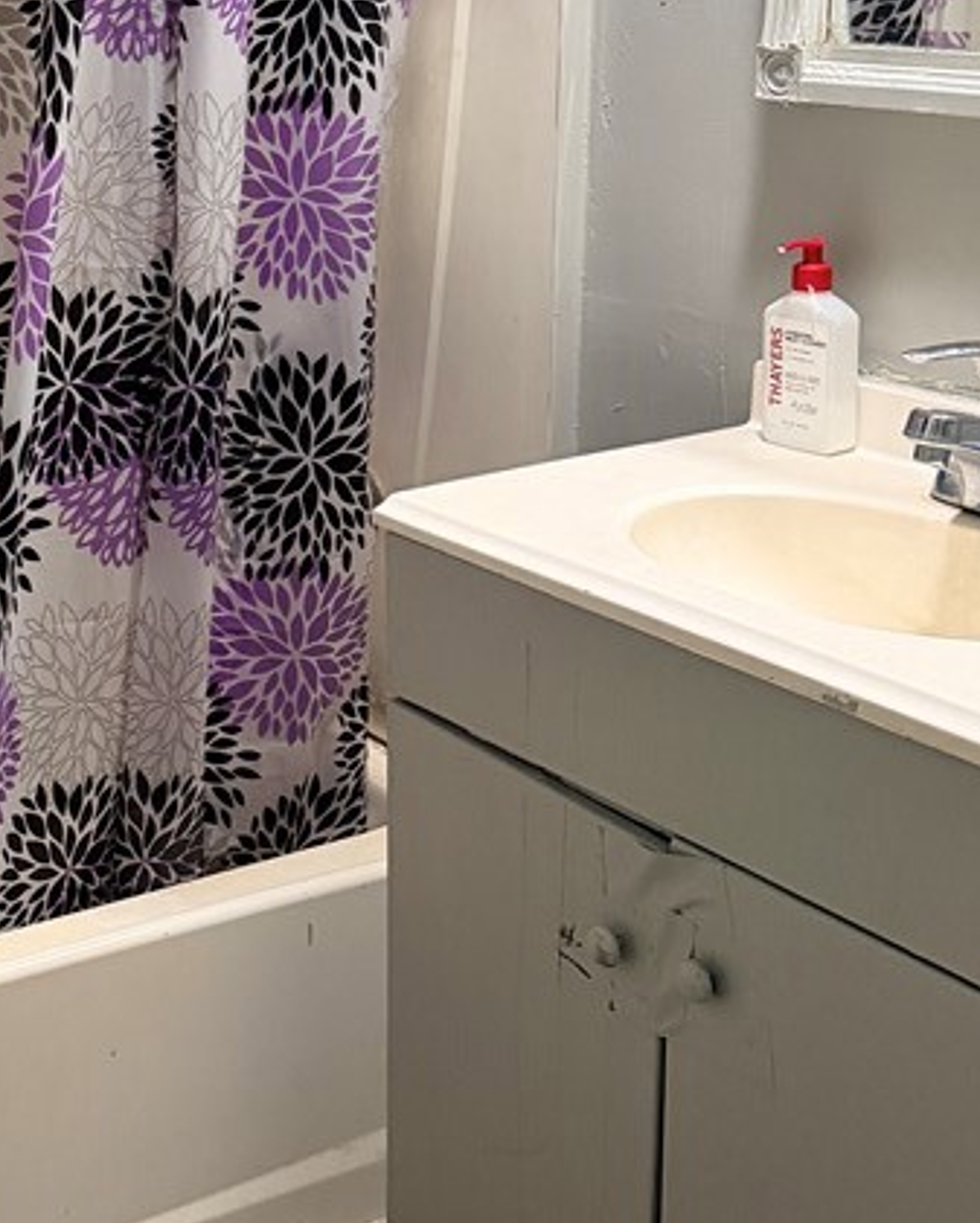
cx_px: 52
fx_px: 2066
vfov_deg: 32.4
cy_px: 299
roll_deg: +1.3
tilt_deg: -11.5
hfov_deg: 25.6
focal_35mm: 57
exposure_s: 1/60
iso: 640
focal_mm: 6.76
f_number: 1.78
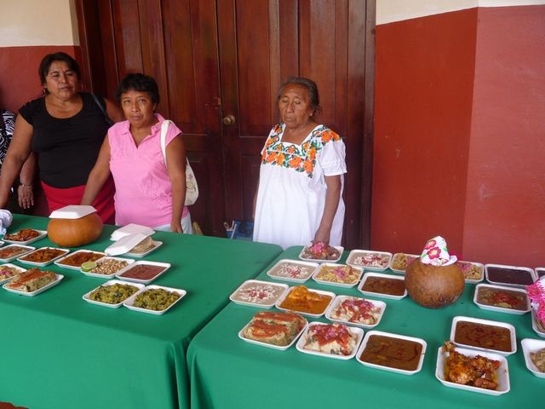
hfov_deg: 60.0
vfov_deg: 46.8
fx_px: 472
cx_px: 272
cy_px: 204
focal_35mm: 30
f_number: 3.3
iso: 100
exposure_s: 1/50
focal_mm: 5.2
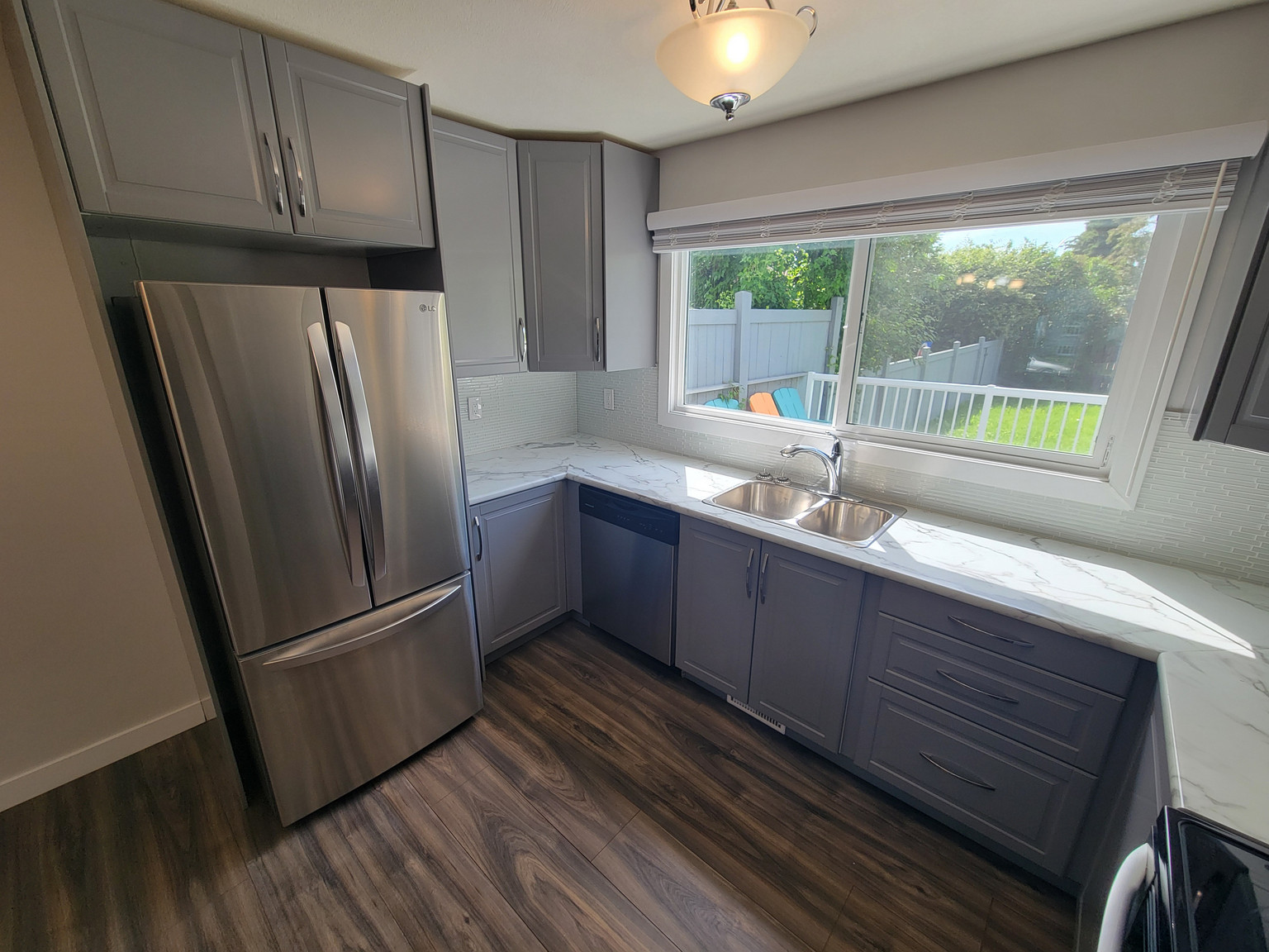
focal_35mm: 13
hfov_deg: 106.2
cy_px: 476
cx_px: 634
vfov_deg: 89.9
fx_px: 477
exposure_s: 1/120
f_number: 2.2
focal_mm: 2.2
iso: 50
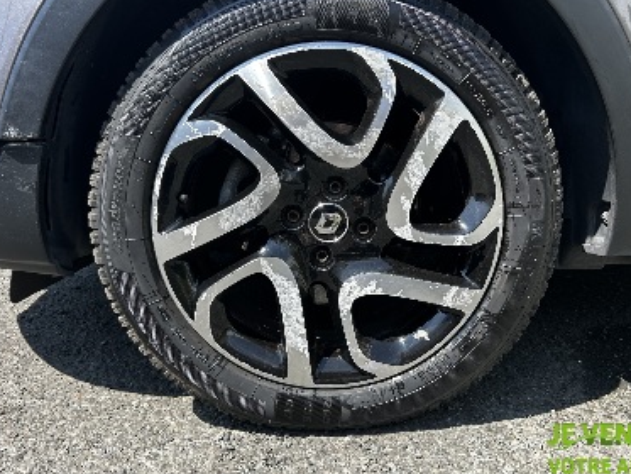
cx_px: 326
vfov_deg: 48.2
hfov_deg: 61.6
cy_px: 223
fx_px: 529
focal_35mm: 29
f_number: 1.5
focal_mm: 5.7
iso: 50
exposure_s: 1/982
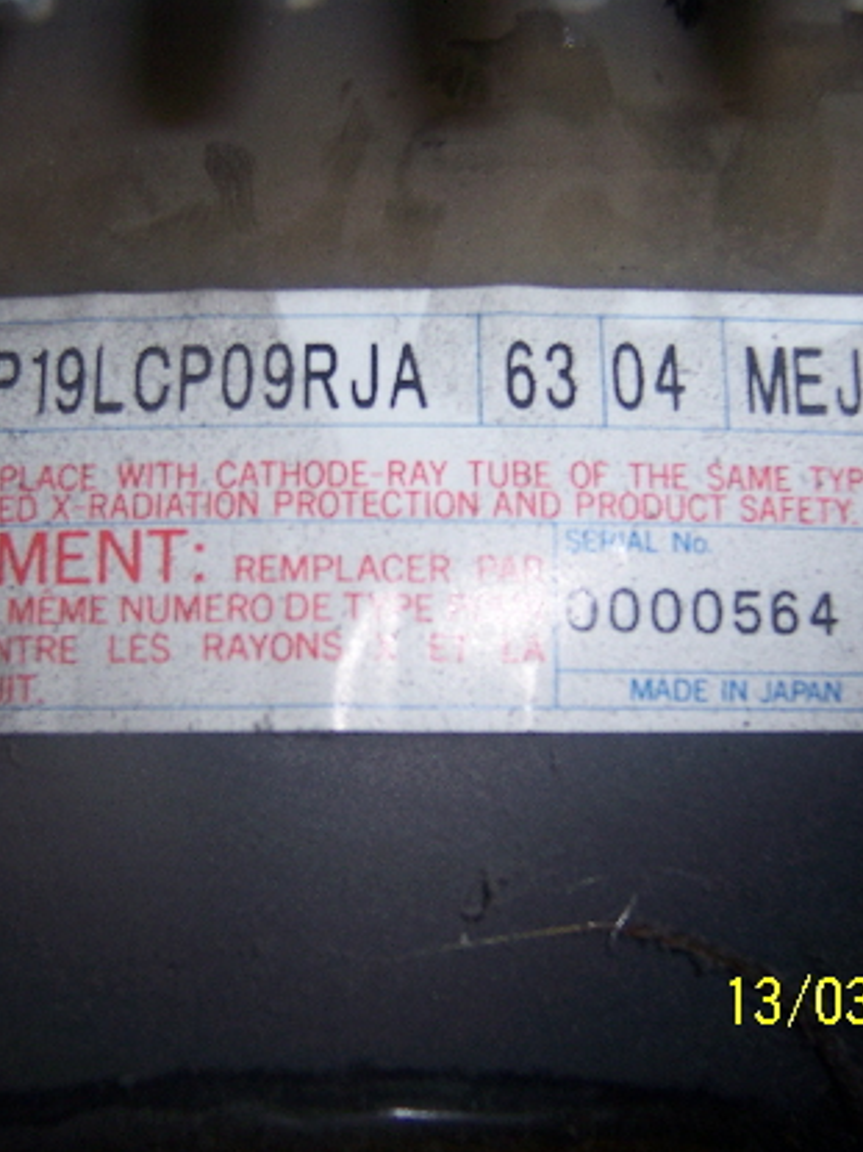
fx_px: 1497
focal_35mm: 45
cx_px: 327
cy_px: 568
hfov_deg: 32.0
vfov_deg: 42.1
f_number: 2.8
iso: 80
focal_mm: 5.5
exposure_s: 1/60
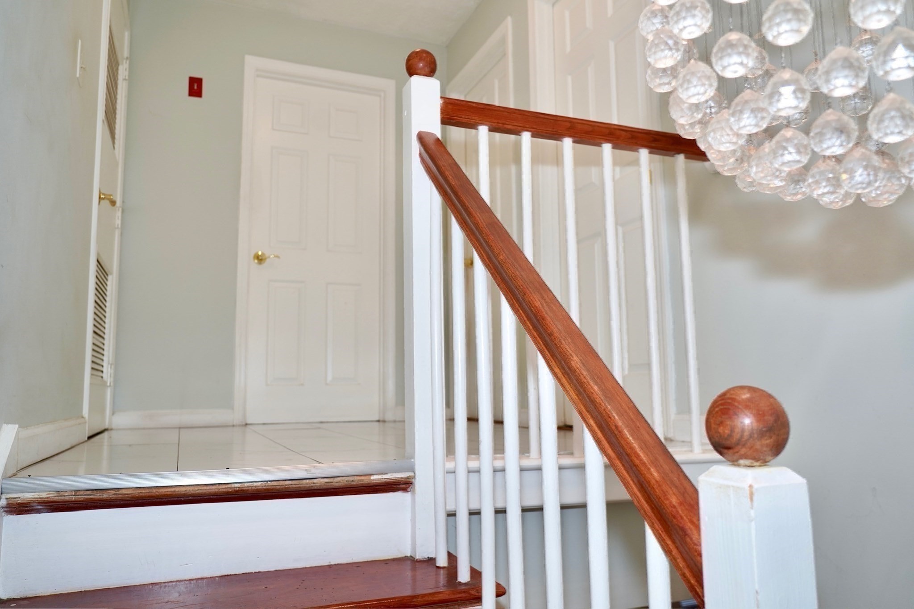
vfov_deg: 53.1
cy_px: 304
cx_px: 457
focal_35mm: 24
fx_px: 609
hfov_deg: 73.7
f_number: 4
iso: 250
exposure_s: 1/160
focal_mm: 24
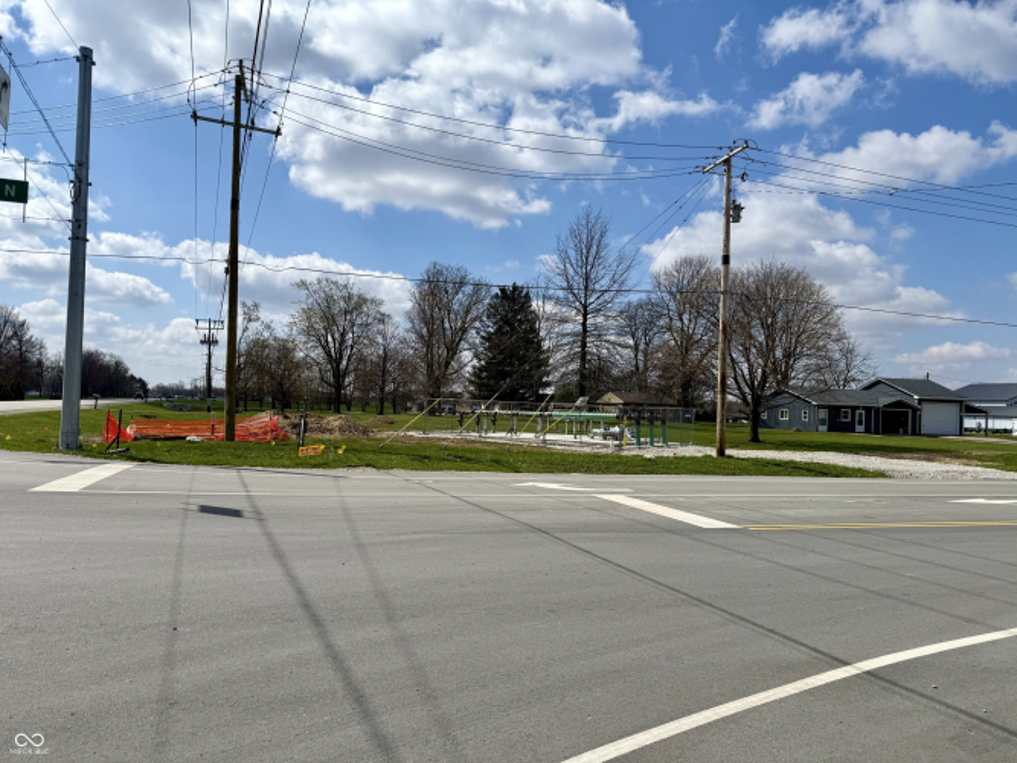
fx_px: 705
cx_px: 508
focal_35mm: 24
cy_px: 382
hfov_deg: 71.6
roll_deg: -1.6
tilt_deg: +1.6
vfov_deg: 56.8
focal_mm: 6.76
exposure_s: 1/8130
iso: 80
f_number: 1.78
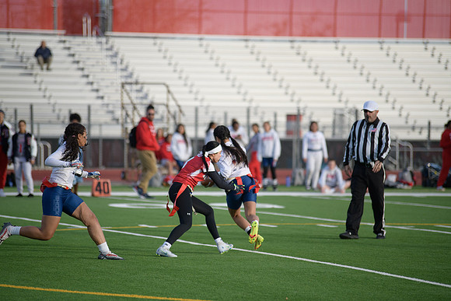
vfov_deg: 6.9
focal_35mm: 200
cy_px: 150
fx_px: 2506
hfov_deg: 10.3
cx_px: 226
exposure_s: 1/4000
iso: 640
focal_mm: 200
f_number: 2.8
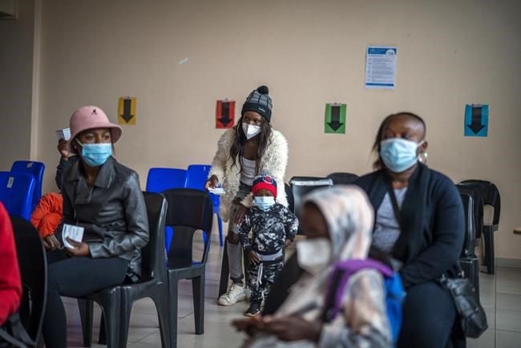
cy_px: 174
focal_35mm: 50
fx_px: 724
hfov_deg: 39.6
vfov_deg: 27.0
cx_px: 260
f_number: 1.4
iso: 800
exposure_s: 1/1600
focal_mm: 50
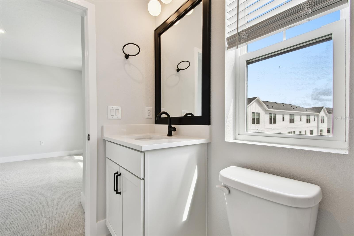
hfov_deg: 100.4
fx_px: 147
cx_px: 177
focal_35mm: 15
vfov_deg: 77.3
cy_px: 118
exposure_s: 1/30
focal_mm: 10
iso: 100
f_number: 7.1
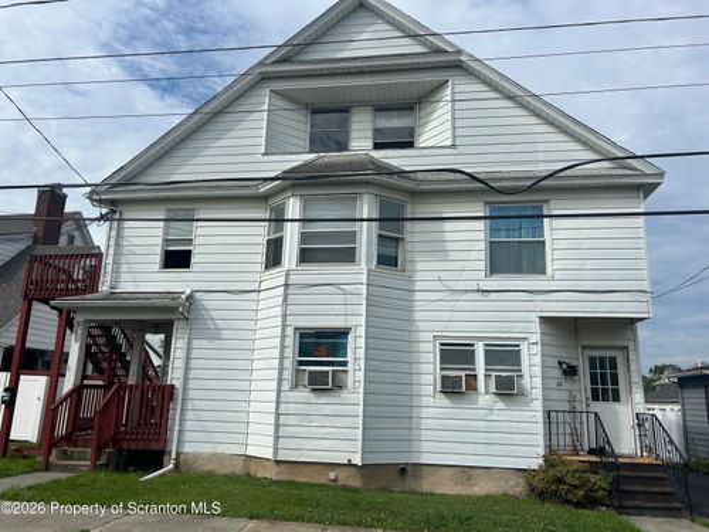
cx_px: 354
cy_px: 266
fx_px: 533
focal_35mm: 26
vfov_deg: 53.1
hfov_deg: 67.3
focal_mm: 5.7
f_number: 1.5
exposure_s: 1/7463
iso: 50
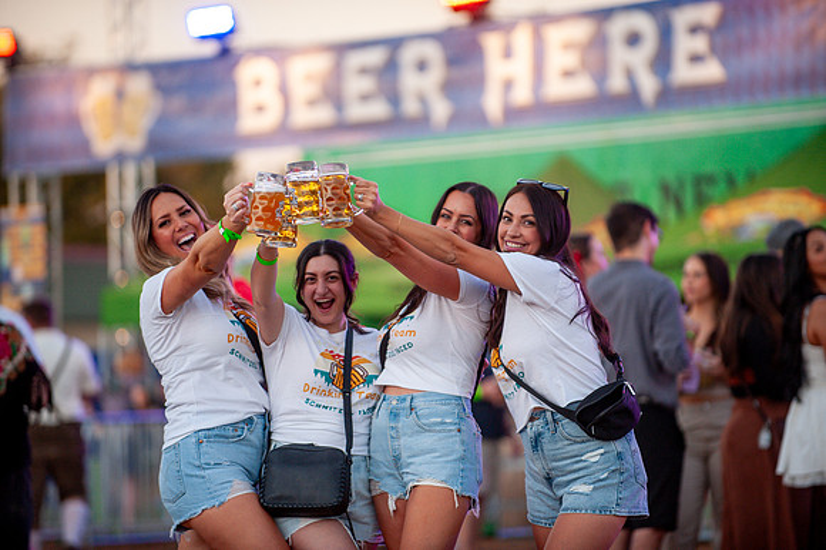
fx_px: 4586
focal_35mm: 200
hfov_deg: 10.3
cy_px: 275
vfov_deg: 6.9
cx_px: 413
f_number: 2.8
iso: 640
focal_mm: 200
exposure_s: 1/320
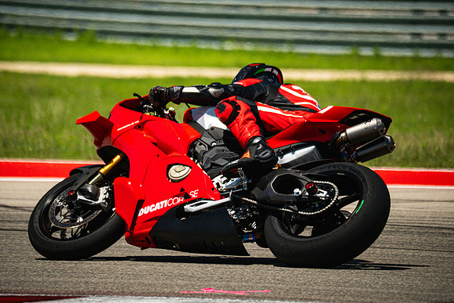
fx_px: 7568
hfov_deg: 3.4
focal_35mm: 600
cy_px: 152
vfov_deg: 2.3
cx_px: 227
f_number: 5.6
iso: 1000
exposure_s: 1/2000
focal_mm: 400
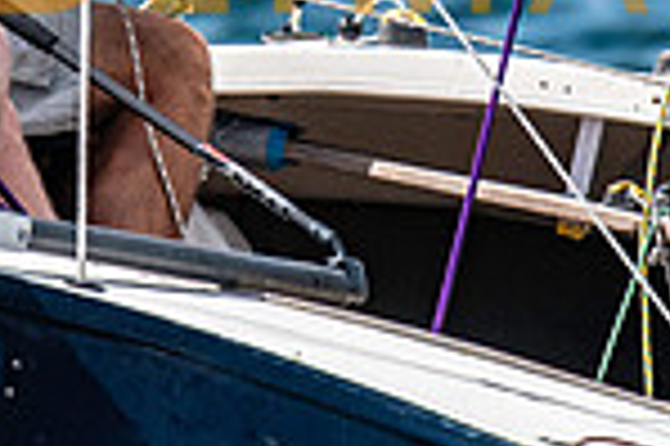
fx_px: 32626
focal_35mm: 1755
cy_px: -79
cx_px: 301
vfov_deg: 0.8
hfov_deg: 1.2
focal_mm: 300
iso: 500
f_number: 5
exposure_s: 1/5000
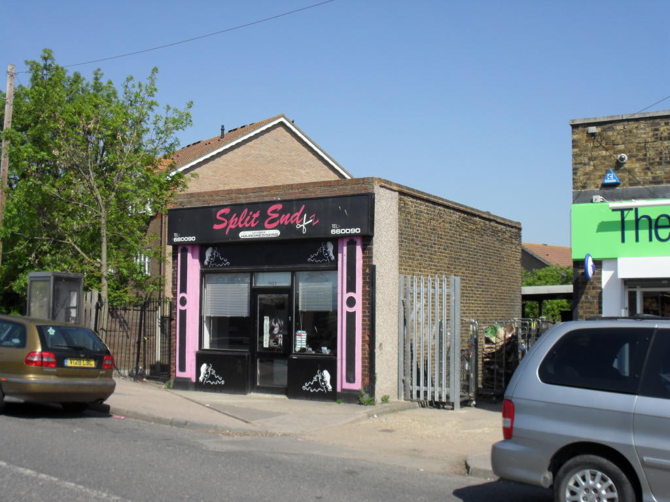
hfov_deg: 44.8
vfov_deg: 34.3
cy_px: 251
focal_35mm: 42
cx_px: 335
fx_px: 813
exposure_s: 1/180
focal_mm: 7.5
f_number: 9.2
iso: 100
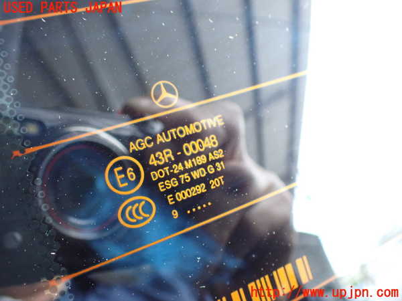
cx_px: 201
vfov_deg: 46.8
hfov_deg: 60.0
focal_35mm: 30
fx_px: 348
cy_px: 150
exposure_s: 1/100
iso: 800
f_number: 2.3
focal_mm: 5.4
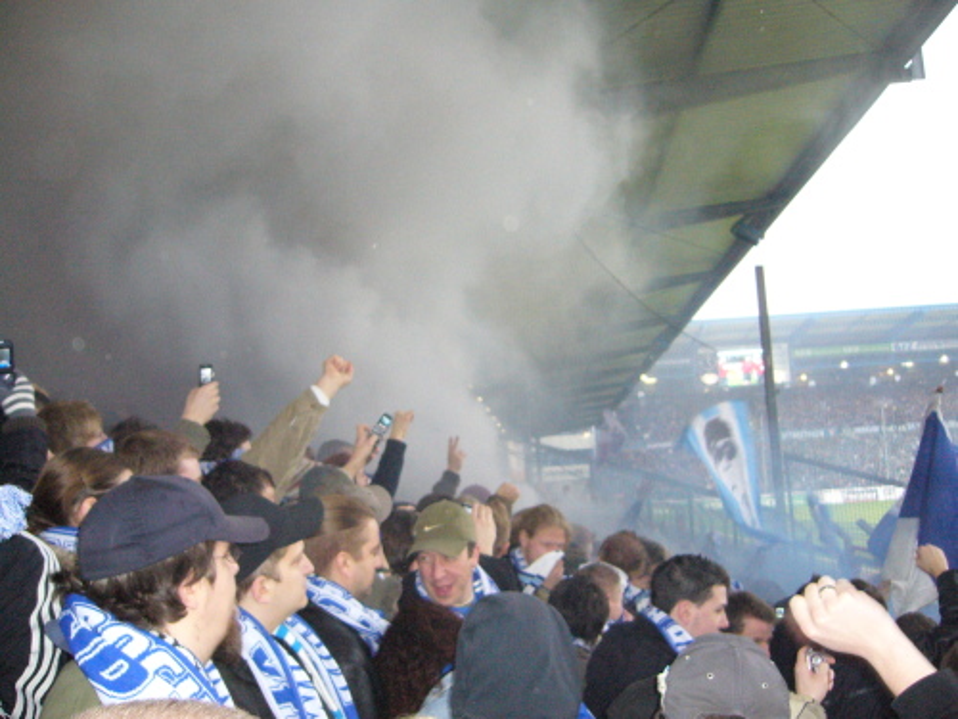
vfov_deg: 40.7
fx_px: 969
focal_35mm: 35
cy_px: 360
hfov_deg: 52.6
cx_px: 479
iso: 400
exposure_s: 1/60
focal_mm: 5.8
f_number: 2.8
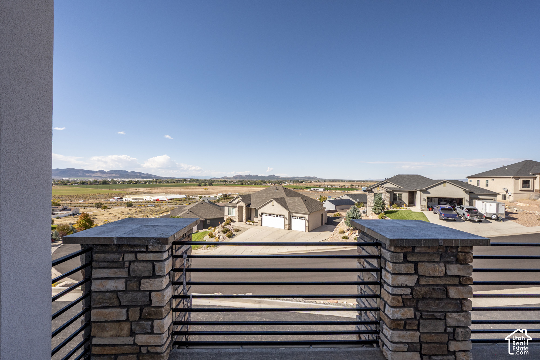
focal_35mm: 15
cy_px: 180
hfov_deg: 100.4
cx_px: 270
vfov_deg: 77.3
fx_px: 225
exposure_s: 1/640
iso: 320
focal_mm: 15
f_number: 10
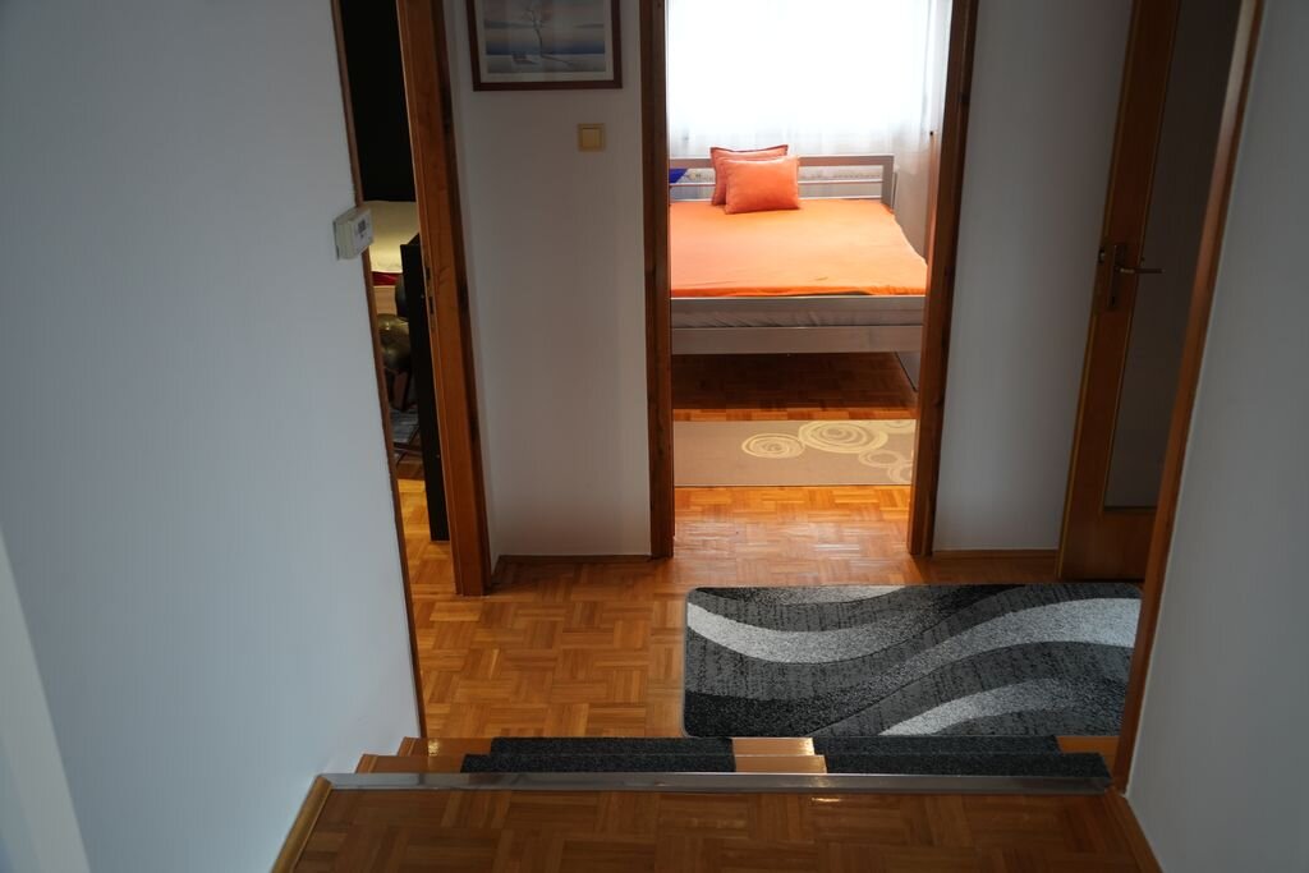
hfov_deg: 60.3
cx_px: 654
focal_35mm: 31
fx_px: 1127
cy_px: 436
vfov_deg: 42.3
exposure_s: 1/40
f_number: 4
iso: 800
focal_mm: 31
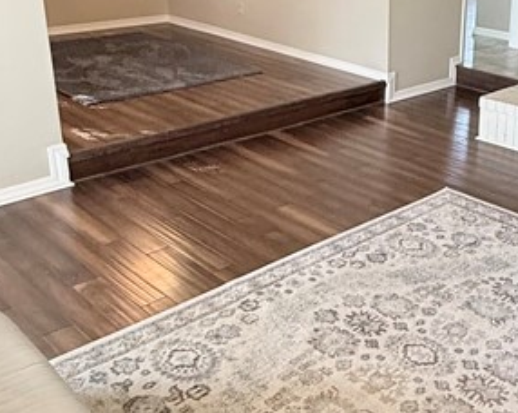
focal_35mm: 49
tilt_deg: -19.7
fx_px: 750
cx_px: 424
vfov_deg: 30.6
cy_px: 145
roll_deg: -1.9
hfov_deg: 36.6
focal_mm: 2.22
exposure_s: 1/60
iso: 250
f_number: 2.2
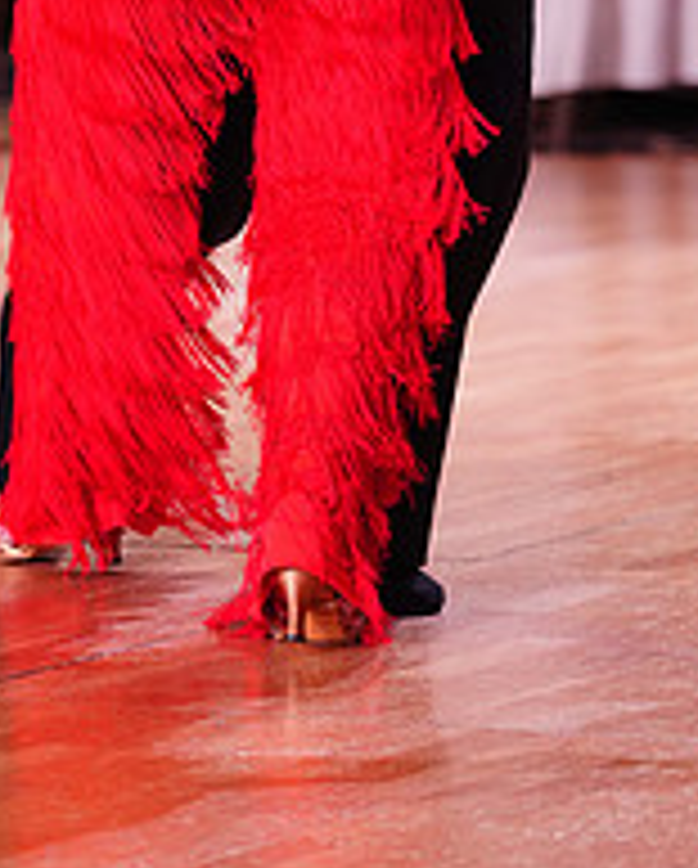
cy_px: -333
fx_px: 11026
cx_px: 340
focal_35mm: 428
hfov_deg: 3.6
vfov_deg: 4.5
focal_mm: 152
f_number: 2.8
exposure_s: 1/250
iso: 1000
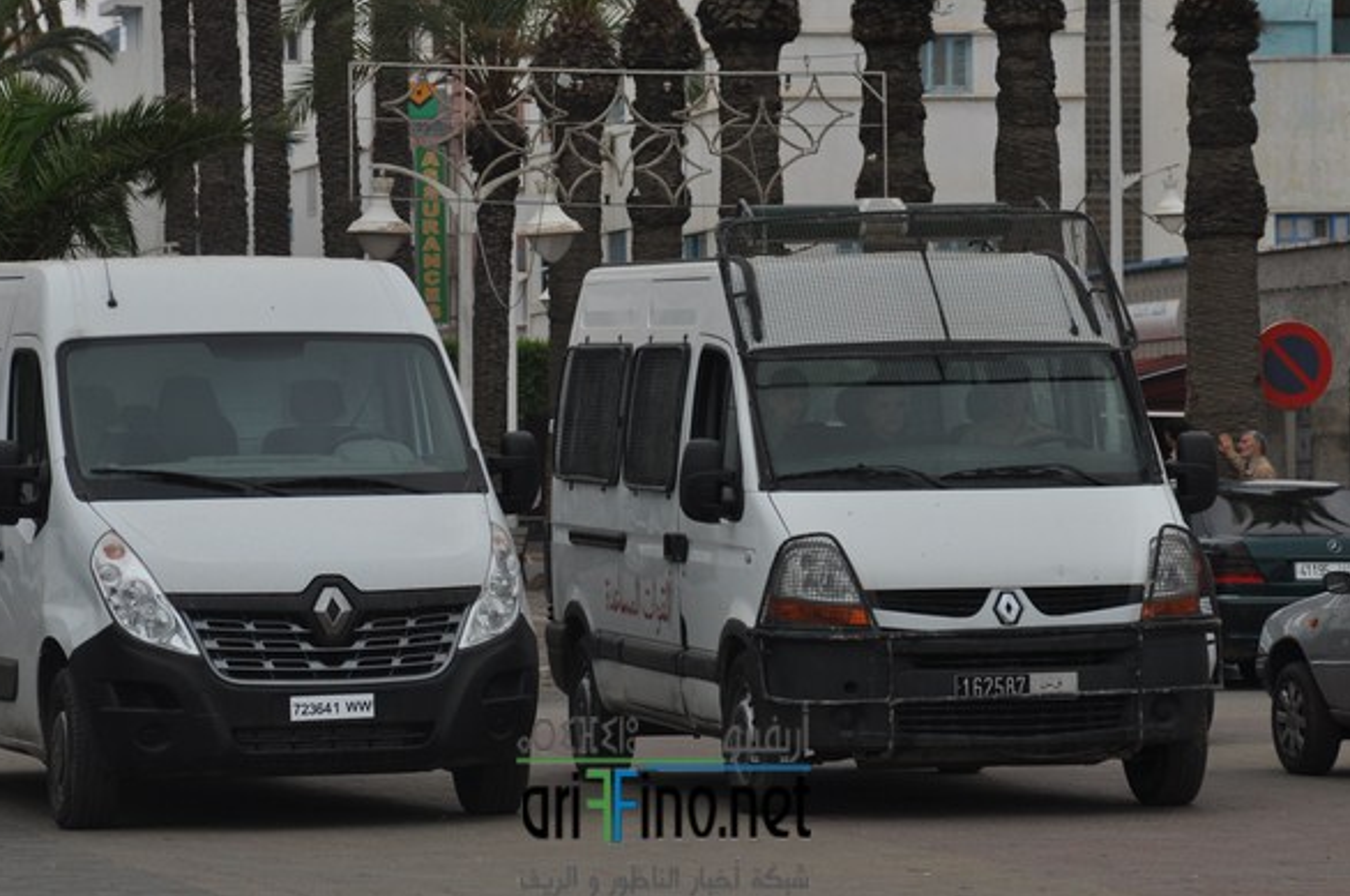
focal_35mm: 200
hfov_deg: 10.3
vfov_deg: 6.8
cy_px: 409
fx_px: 7490
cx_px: 663
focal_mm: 122
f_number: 5.6
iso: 220
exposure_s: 1/500
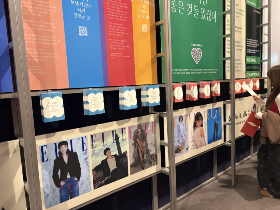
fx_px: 210
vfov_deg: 53.1
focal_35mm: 26
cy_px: 105
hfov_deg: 67.3
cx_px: 140
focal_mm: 5.96
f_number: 1.6
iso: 500
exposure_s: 1/60
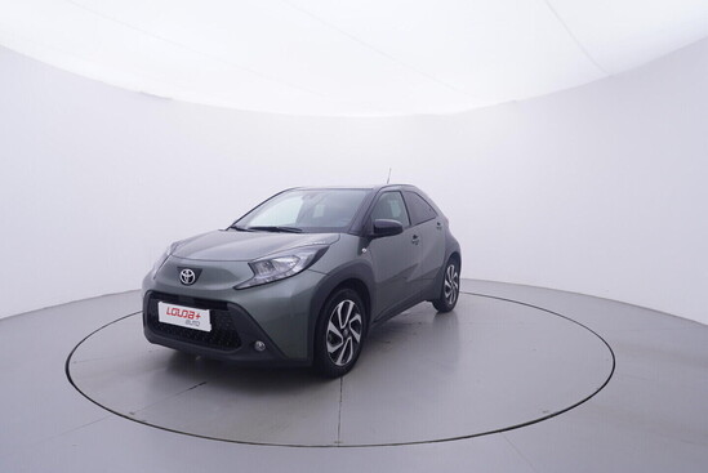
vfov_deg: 56.2
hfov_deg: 77.3
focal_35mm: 22
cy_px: 236
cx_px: 354
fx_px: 443
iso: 200
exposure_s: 1/80
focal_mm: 15
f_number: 5
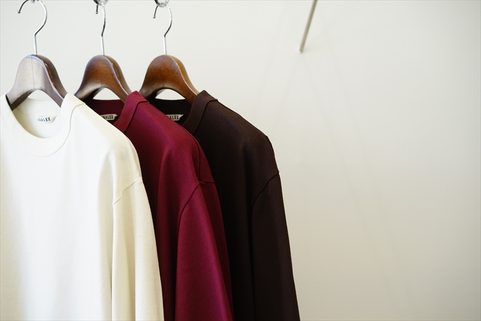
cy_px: 160
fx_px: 735
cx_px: 240
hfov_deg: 36.3
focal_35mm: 55
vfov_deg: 24.6
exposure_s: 1/60
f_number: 4
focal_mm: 55
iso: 320
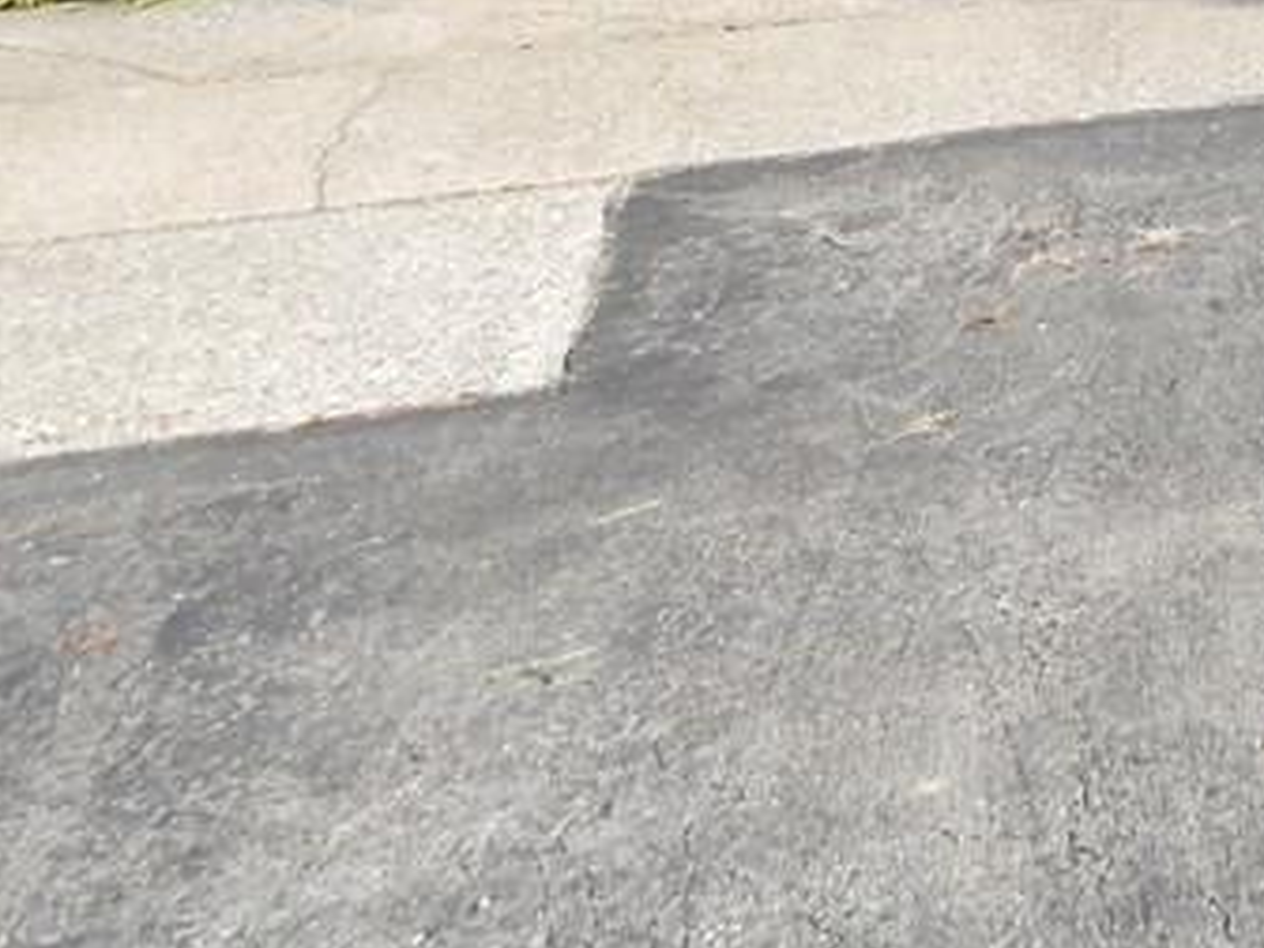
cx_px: 1561
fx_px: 2446
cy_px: -429
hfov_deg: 25.6
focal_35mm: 67
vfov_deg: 19.4
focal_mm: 4
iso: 800
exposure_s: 1/1500
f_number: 6
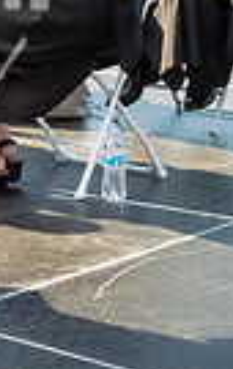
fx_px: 1314
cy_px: -134
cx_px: -119
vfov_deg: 15.2
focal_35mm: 130
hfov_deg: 9.8
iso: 200
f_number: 7.1
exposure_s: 1/800
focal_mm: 17
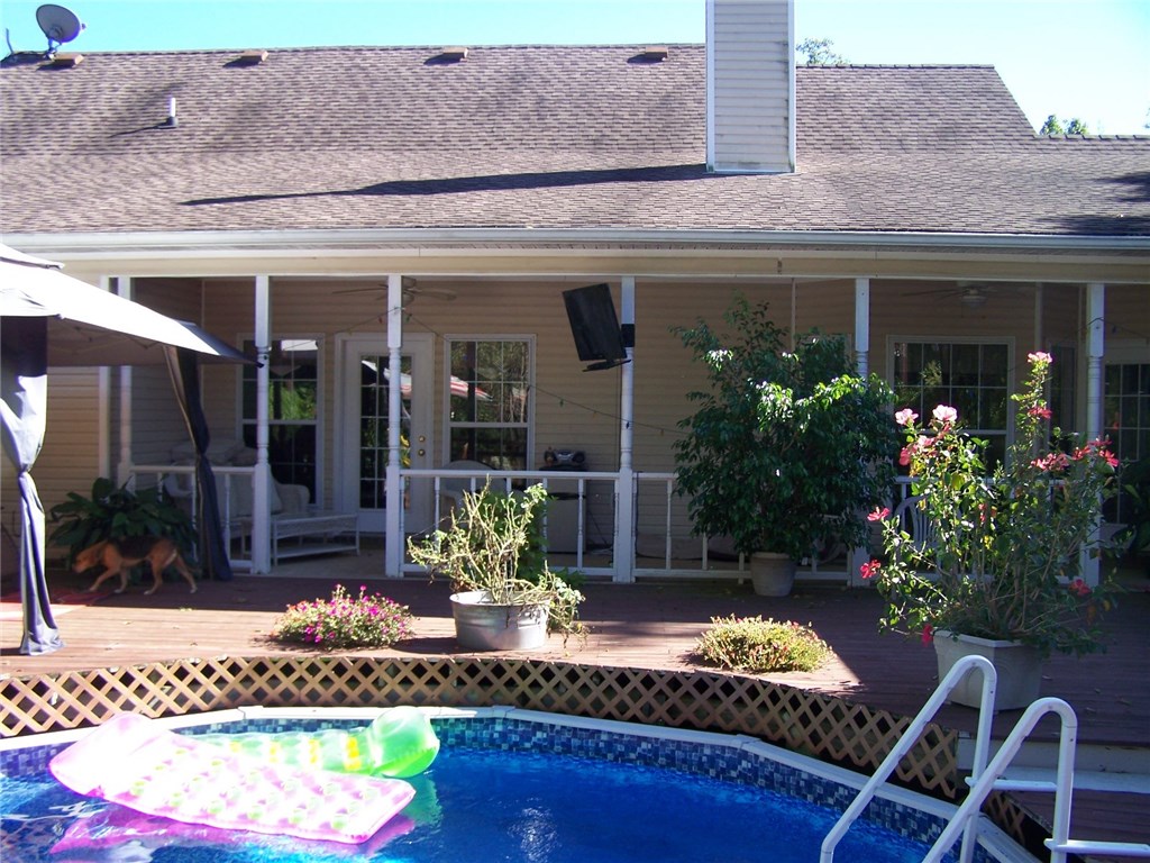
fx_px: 1262
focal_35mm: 38
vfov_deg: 37.7
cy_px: 432
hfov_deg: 49.0
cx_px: 575
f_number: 2.8
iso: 64
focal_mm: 6.3
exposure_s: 1/200
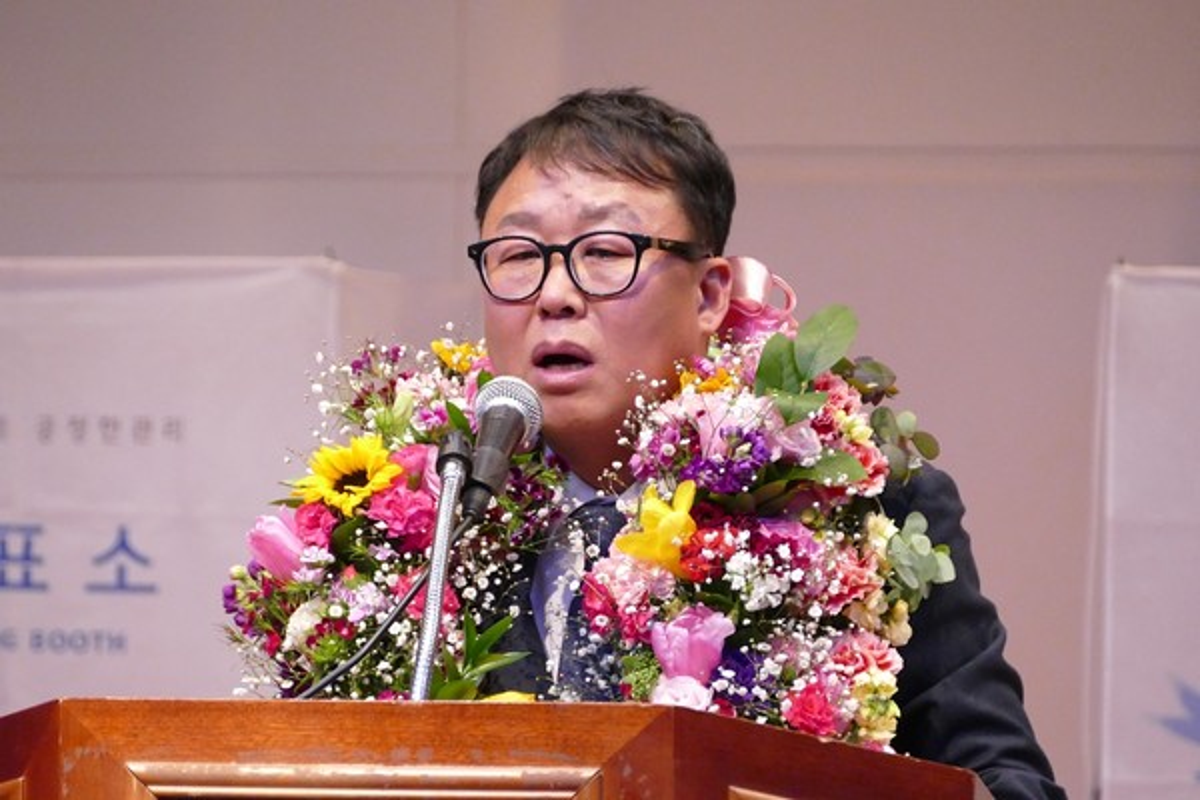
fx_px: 9466
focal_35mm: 284
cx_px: 600
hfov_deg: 7.3
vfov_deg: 4.8
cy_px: 400
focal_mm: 103.71
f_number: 4
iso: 2500
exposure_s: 1/125
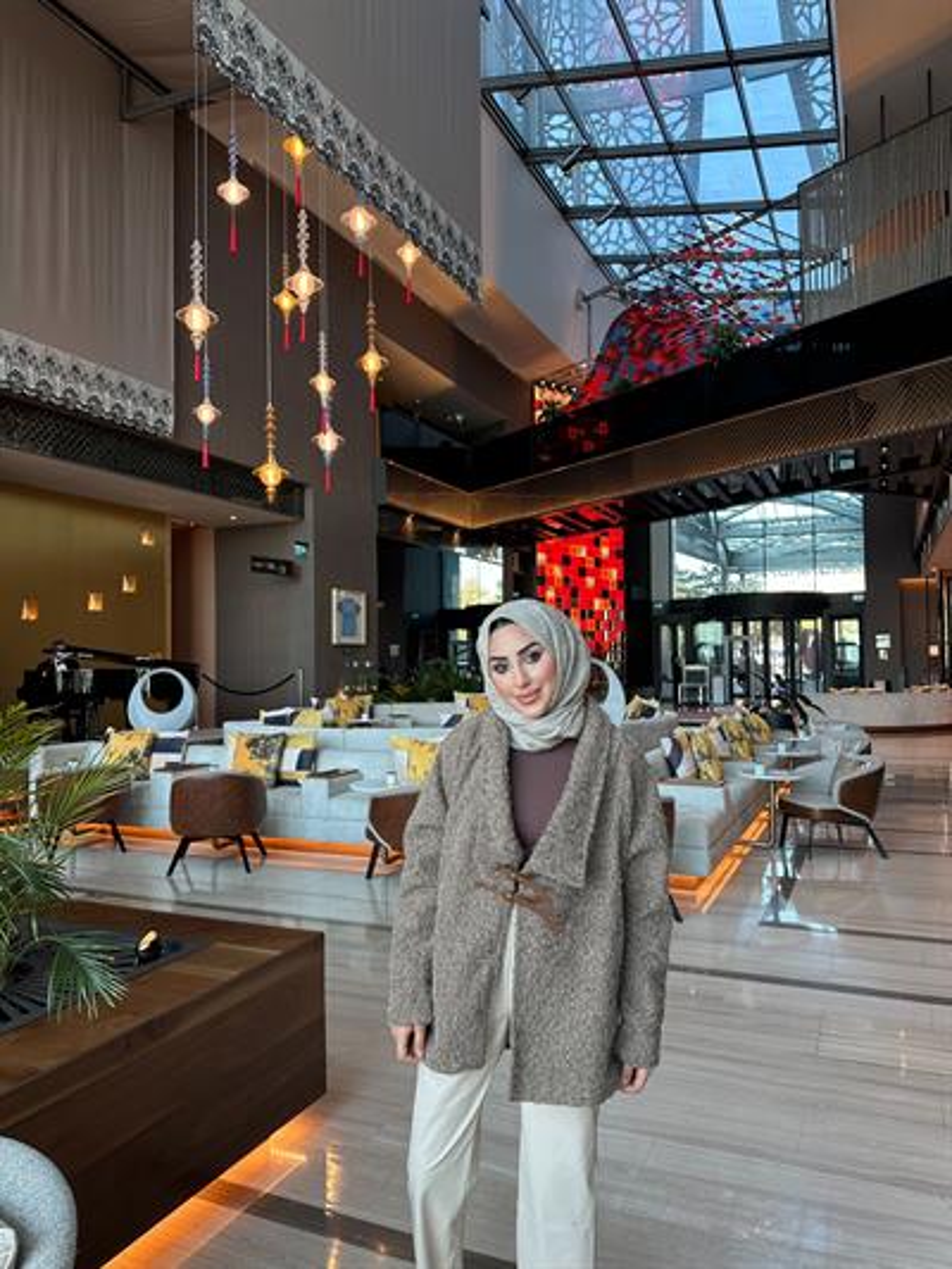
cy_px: 634
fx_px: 880
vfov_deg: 71.6
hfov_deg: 56.8
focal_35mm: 24
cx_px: 476
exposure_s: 1/121
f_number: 1.78
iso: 100
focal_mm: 6.86
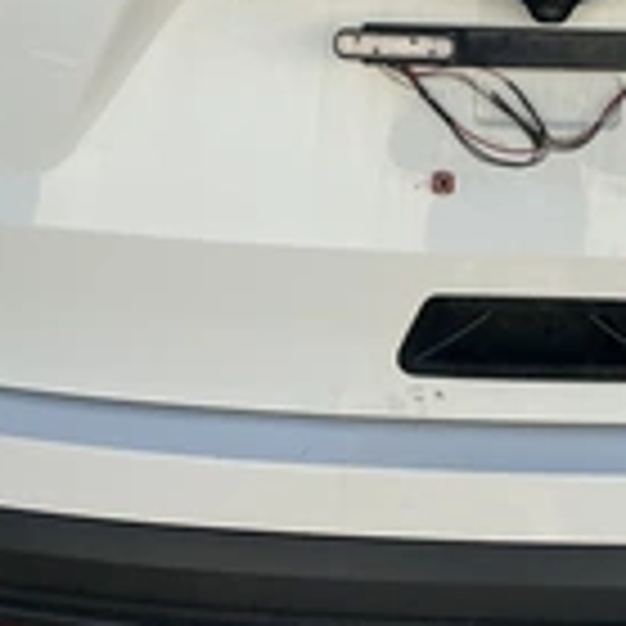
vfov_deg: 24.2
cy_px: 230
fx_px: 1453
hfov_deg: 23.8
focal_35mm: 71
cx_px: 545
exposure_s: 1/1076
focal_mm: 3
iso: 25
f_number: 1.8
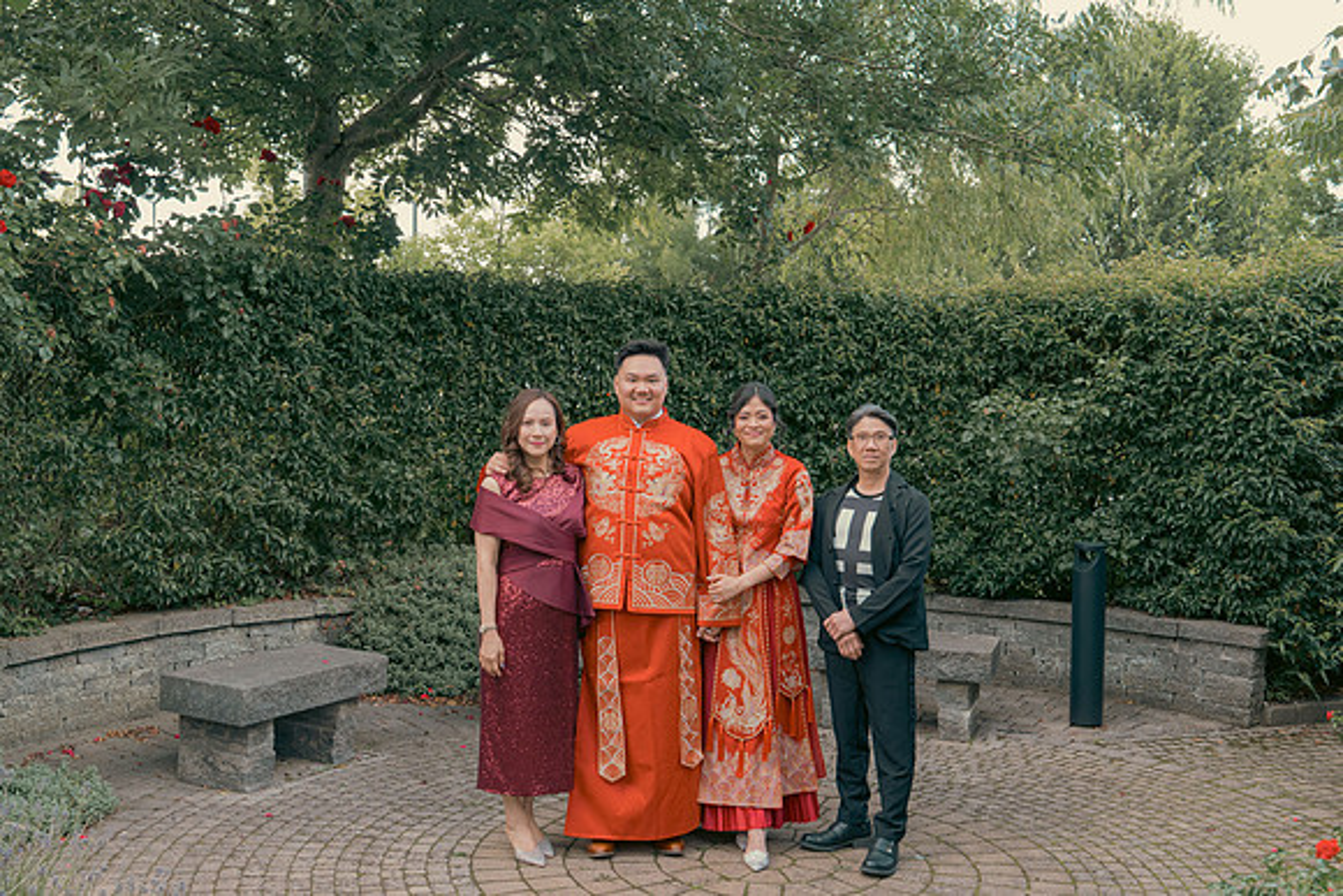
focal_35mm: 39
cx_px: 672
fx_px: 1455
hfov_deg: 49.5
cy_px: 448
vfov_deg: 34.2
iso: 640
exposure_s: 1/160
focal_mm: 39
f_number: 5.6
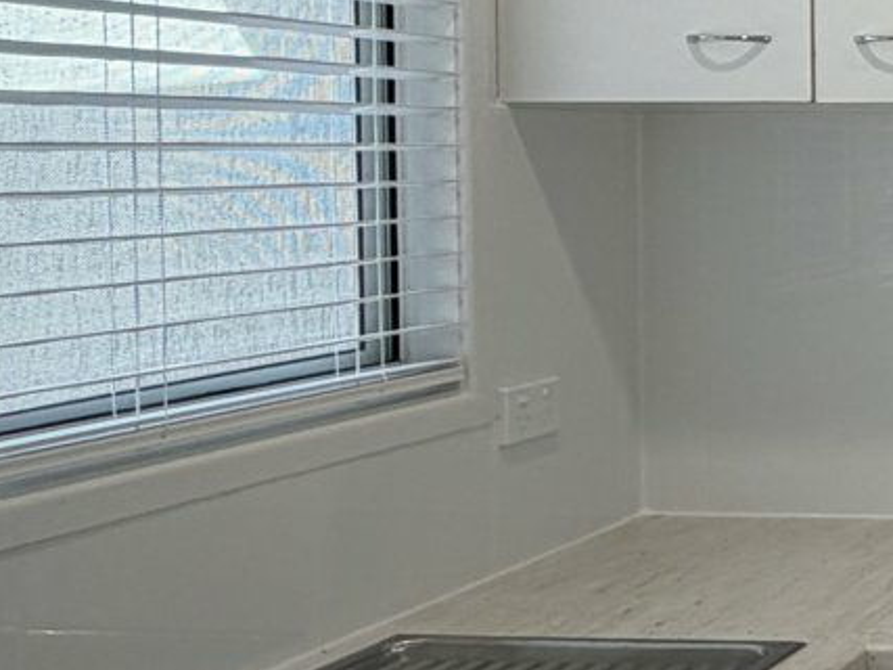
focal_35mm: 63
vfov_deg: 23.1
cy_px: 184
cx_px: 1464
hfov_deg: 22.7
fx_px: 1625
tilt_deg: -0.6
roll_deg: +0.3
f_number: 2.2
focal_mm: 2.22
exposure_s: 1/100
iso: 64
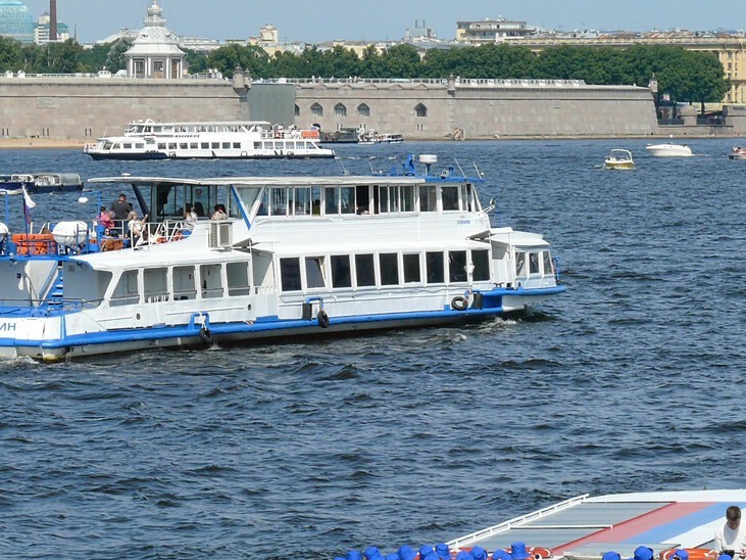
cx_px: 517
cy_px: 338
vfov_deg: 5.8
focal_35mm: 254
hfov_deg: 7.8
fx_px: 5473
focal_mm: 27.5
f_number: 6.3
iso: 100
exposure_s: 1/500
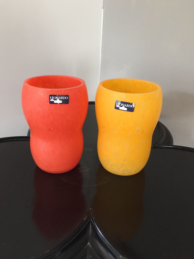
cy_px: 131
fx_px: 224
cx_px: 94
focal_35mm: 30
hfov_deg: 46.8
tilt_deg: -25.4
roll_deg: -1.0
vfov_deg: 60.0
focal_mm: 4.15
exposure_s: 1/20
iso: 250
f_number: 2.2
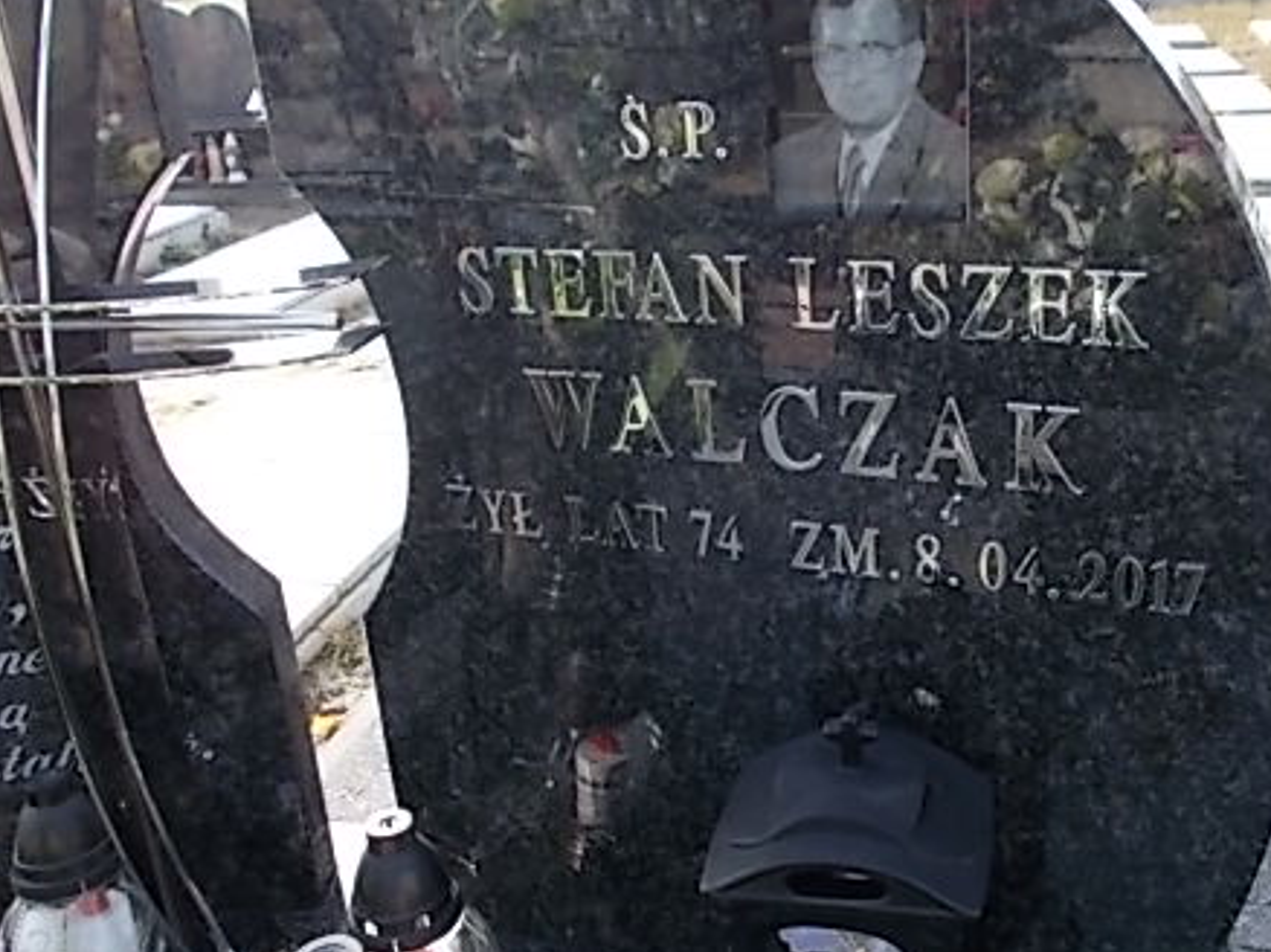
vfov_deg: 37.7
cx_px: 786
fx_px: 1394
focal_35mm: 38
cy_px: 482
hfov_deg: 48.6
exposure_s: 1/250
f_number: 3.2
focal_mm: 4.6
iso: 80
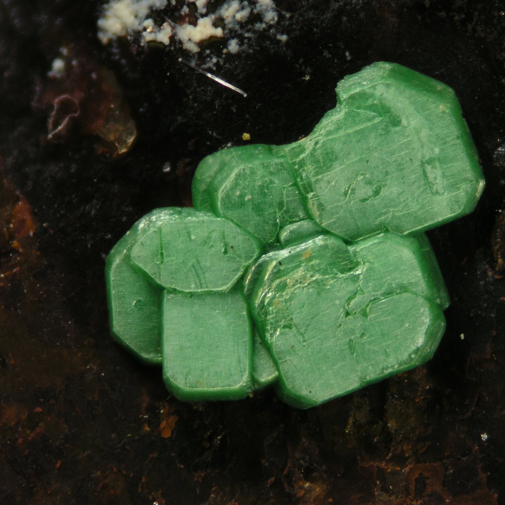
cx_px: 305
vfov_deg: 25.7
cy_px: 255
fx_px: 1106
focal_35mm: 67
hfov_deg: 25.7
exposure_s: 1/4
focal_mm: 14.2
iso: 100
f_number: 3.8
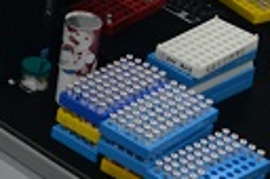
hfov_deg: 10.4
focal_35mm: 175
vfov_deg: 7.5
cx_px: -338
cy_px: -186
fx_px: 1311
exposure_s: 1/80
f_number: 4.5
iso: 1000
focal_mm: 28
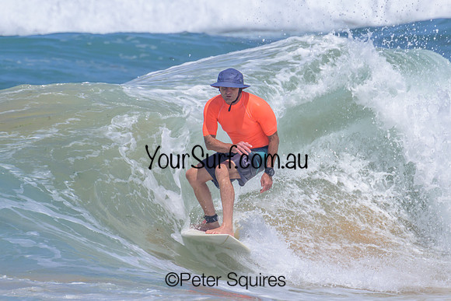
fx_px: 13540
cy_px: 199
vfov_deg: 1.3
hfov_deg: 1.9
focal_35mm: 1081
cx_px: 235
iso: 720
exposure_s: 1/2000
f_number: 11
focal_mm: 800
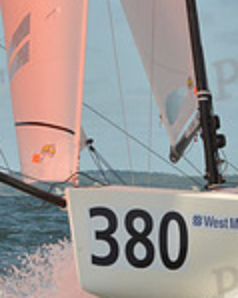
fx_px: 2970
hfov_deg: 4.6
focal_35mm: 337
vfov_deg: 5.7
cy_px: 181
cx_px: 110
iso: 400
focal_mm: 92
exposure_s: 1/1000
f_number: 13
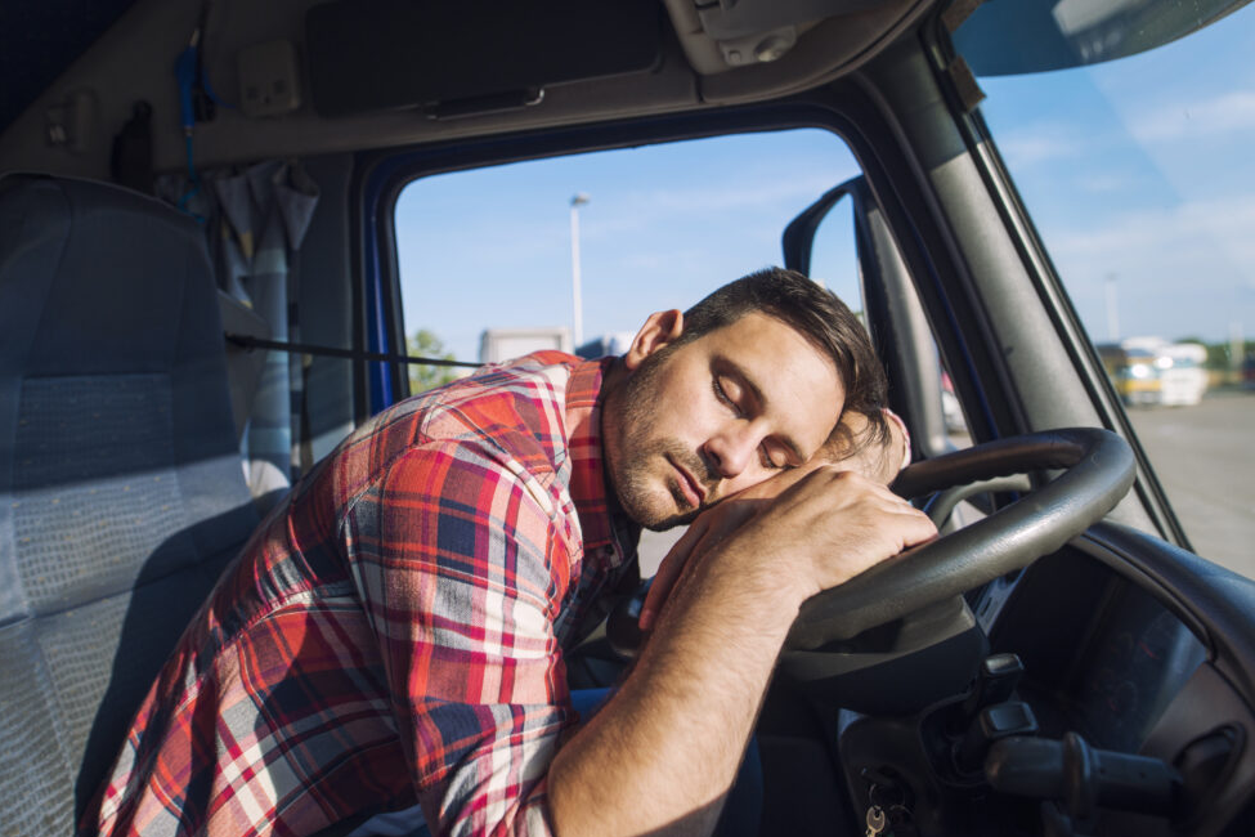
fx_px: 732
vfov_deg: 59.5
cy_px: 409
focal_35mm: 21
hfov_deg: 81.2
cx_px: 637
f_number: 3.5
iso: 250
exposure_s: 1/1600
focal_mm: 20
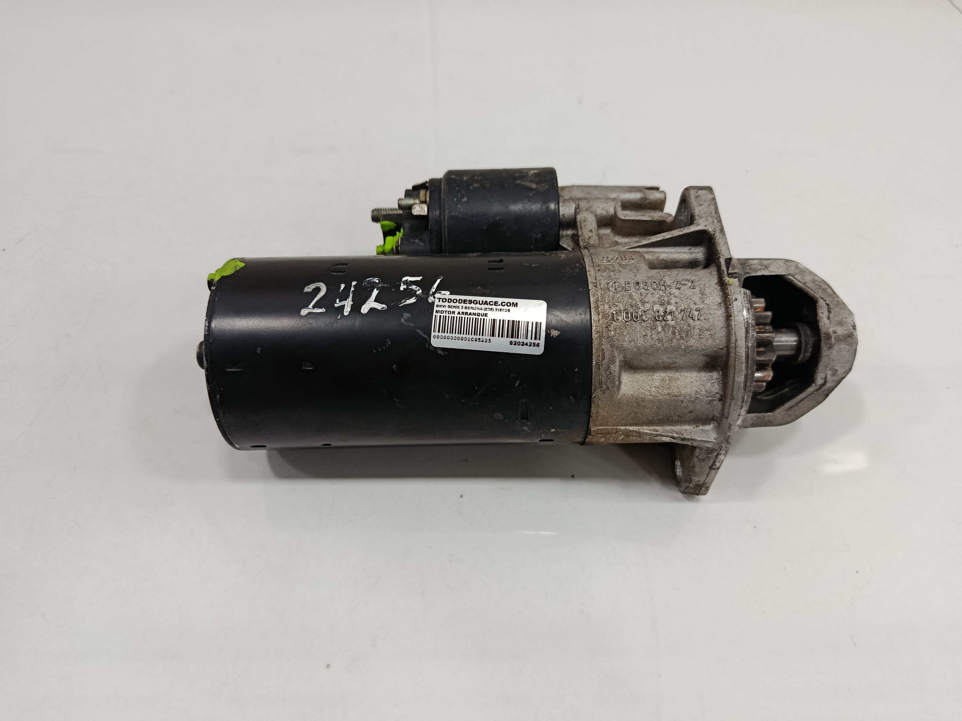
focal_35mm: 24
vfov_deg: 56.8
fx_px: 667
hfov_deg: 71.6
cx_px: 481
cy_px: 360
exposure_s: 1/100
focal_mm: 5.24
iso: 920
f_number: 1.7
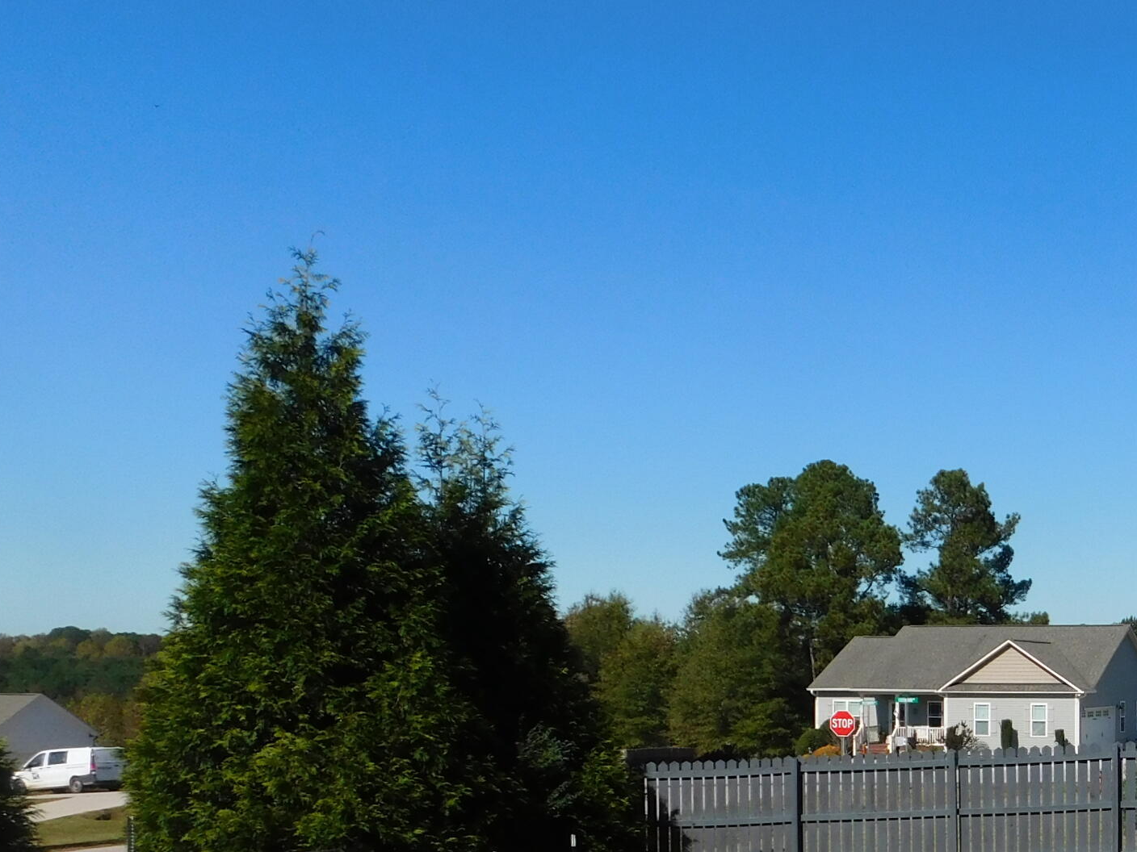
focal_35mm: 49
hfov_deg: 35.1
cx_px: 1147
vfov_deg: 28.7
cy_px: 740
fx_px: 1609
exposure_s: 1/640
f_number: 6
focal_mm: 4
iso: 125
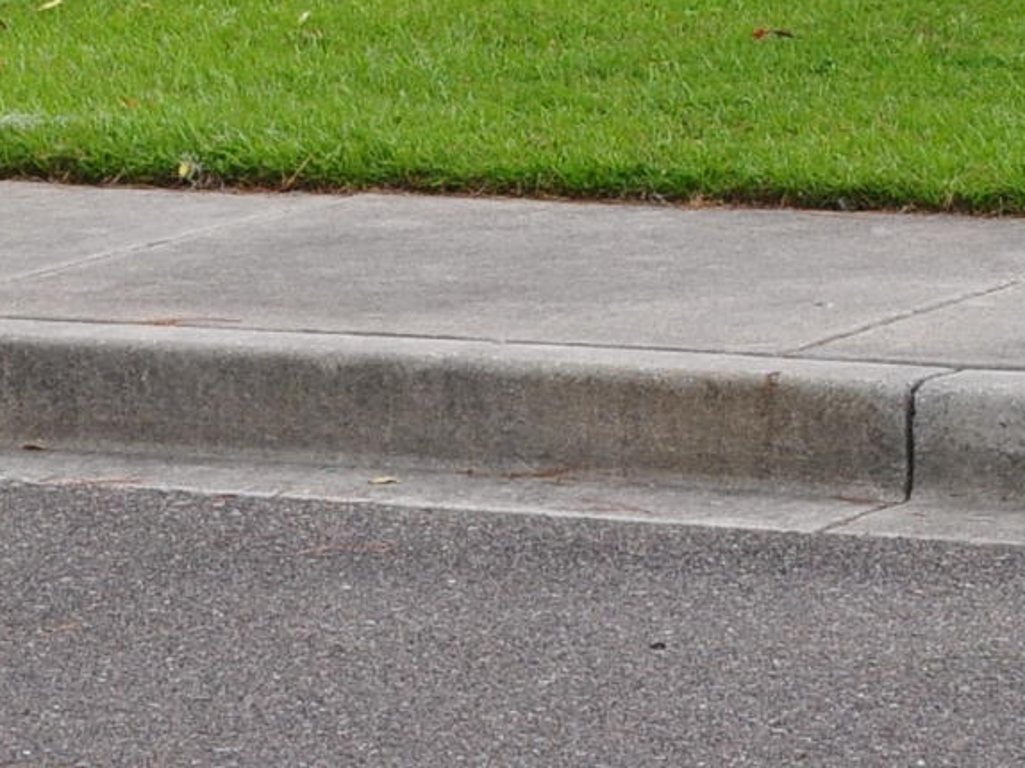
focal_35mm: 264
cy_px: -854
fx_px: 7799
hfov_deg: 7.5
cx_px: 404
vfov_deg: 5.5
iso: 200
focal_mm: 35
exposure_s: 1/250
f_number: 10
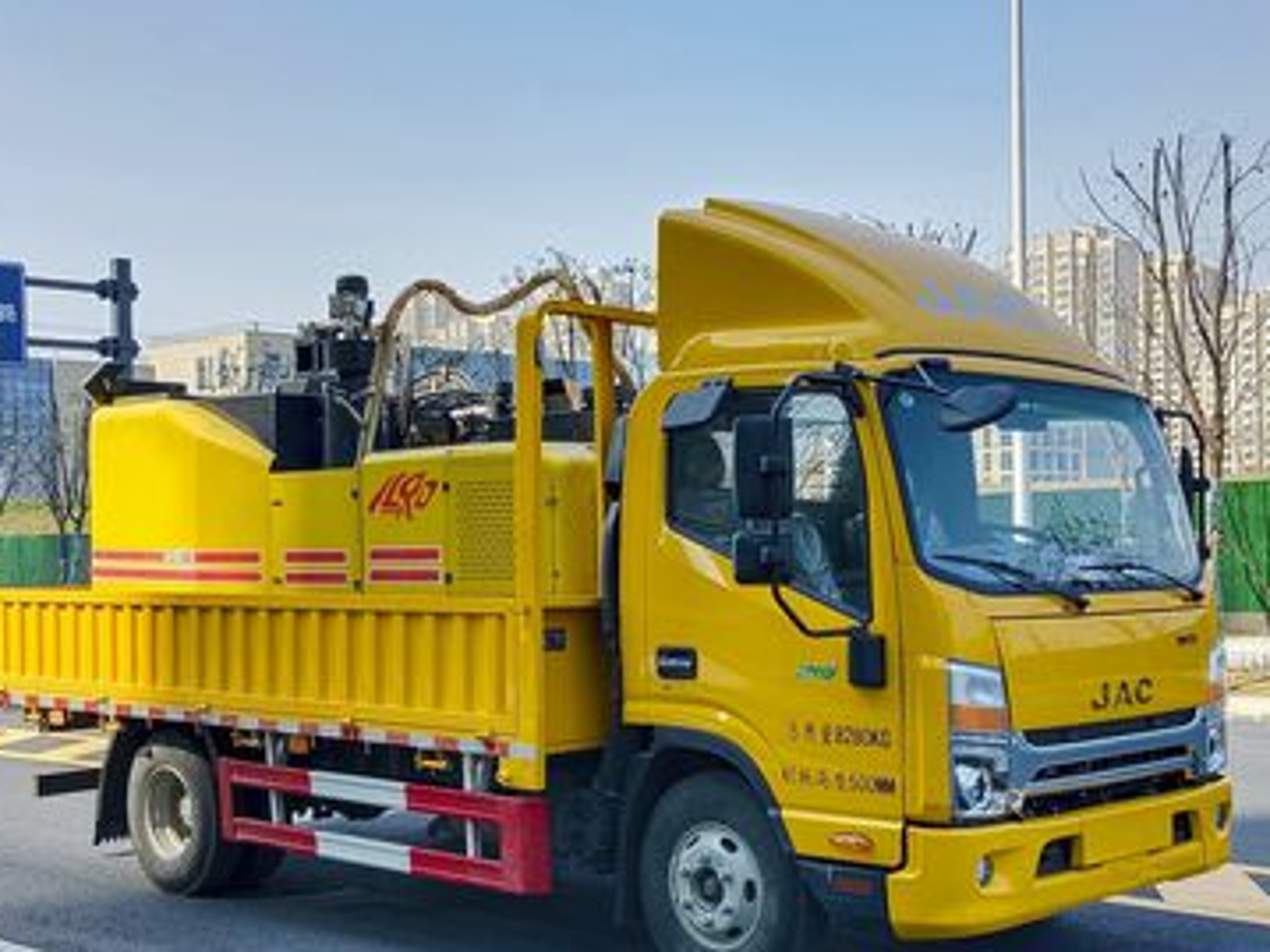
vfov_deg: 31.5
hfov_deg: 41.2
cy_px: 547
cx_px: 718
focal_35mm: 46
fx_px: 1687
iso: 111
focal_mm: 3.96
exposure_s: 1/100
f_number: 1.8
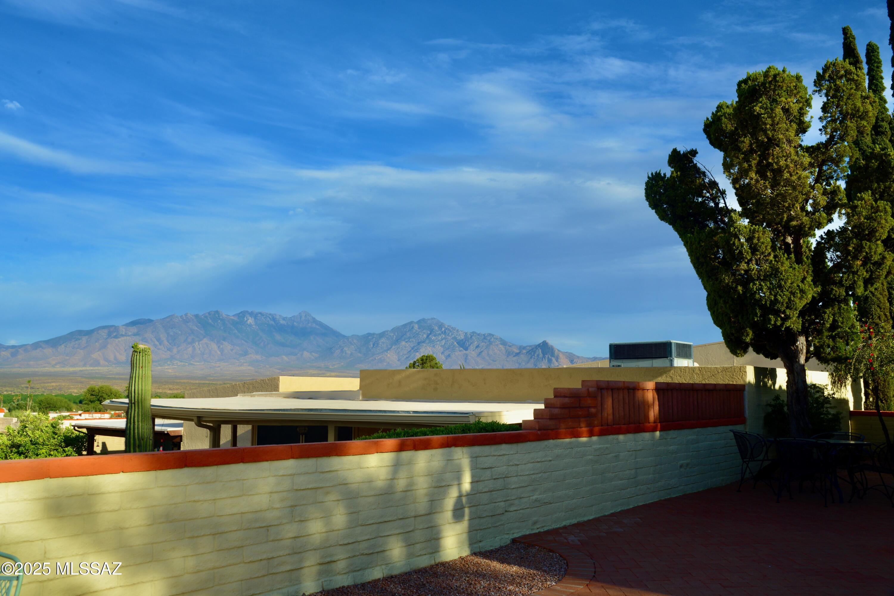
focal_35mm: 34
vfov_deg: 38.9
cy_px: 298
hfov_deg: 55.8
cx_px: 447
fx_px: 844
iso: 250
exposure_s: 1/160
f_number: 16
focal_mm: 34
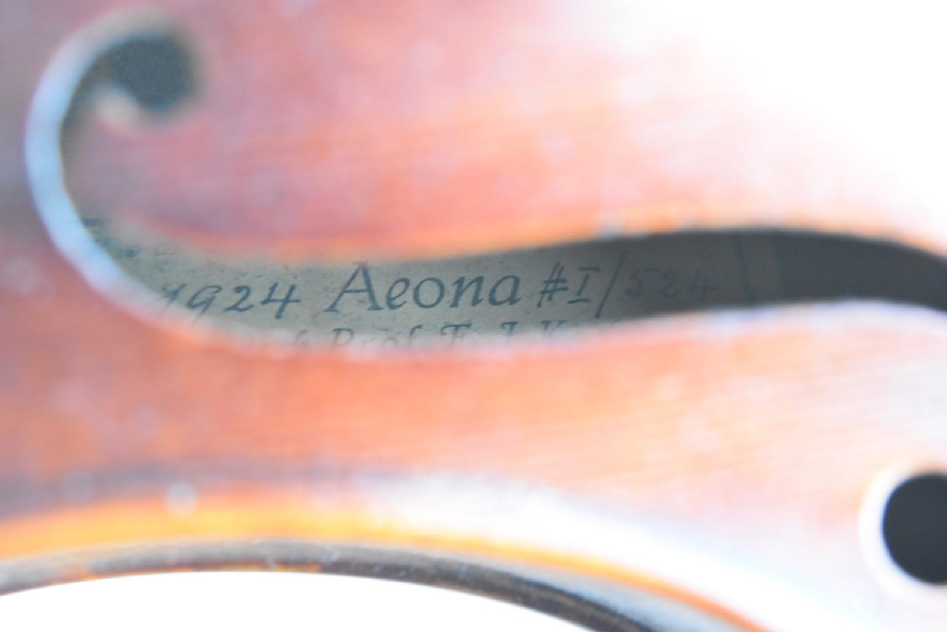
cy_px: 316
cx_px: 474
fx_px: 1894
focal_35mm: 72
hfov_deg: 28.1
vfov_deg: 18.9
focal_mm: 48
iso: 3200
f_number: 5.3
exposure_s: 1/25
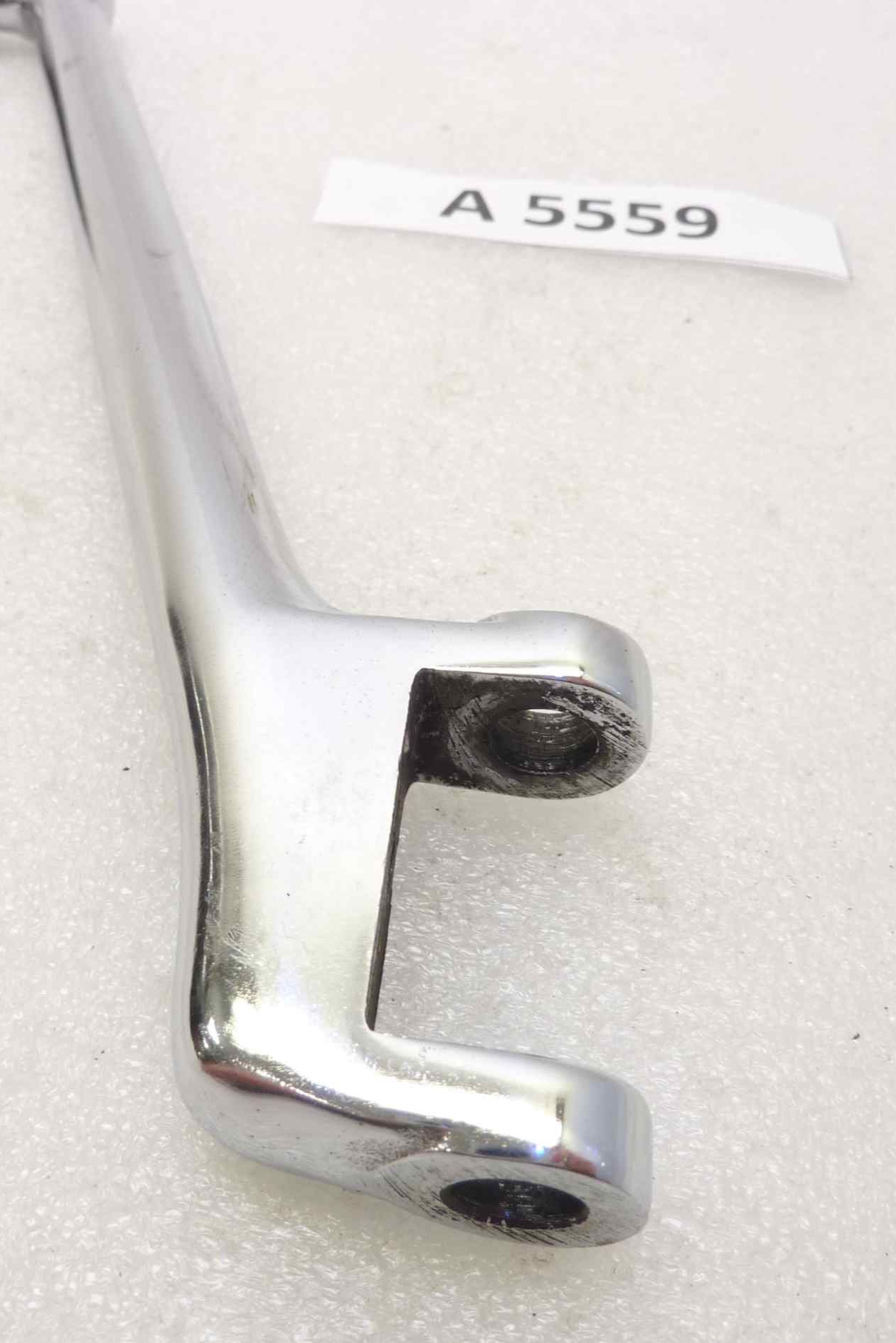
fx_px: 1307
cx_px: 329
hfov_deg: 37.6
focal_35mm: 35
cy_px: 676
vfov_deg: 54.4
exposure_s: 1/15
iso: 80
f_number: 3.3
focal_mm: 4.1
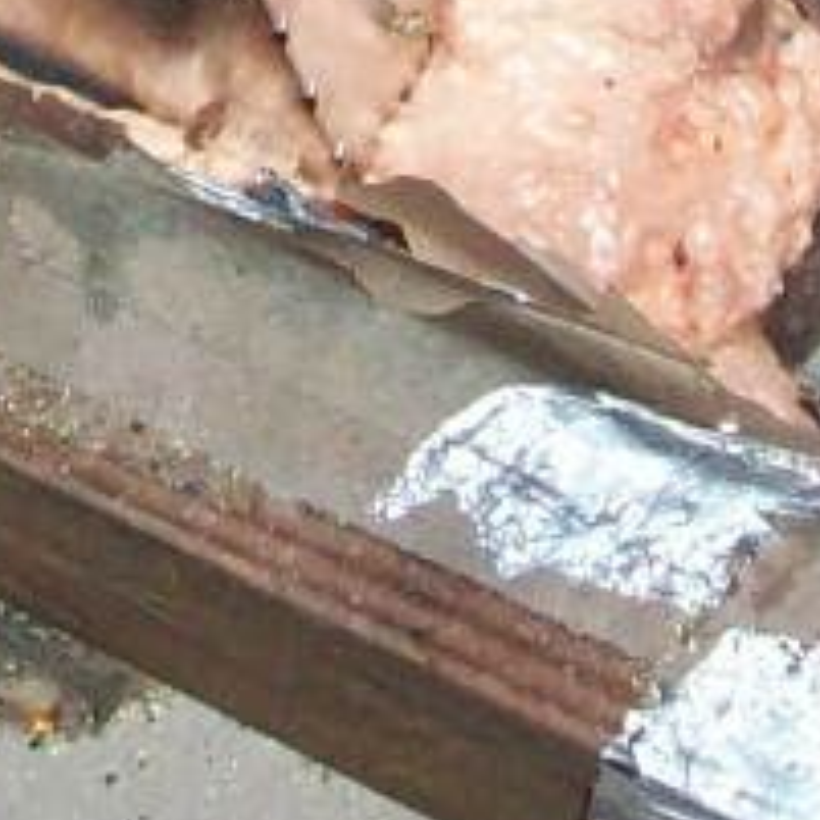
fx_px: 8147
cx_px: -57
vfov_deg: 5.6
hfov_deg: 5.7
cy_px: -877
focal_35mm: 304
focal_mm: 9
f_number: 3.4
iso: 160
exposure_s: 1/80.7
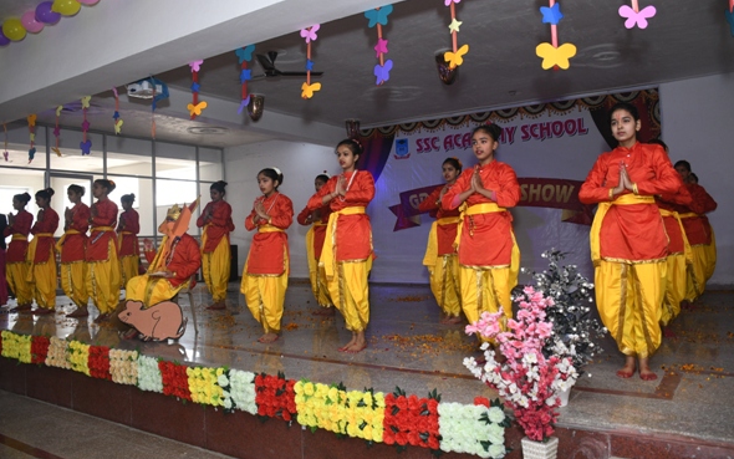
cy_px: 219
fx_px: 560
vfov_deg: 44.5
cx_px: 372
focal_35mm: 28
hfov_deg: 66.5
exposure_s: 1/125
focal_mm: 18
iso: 640
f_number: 3.5
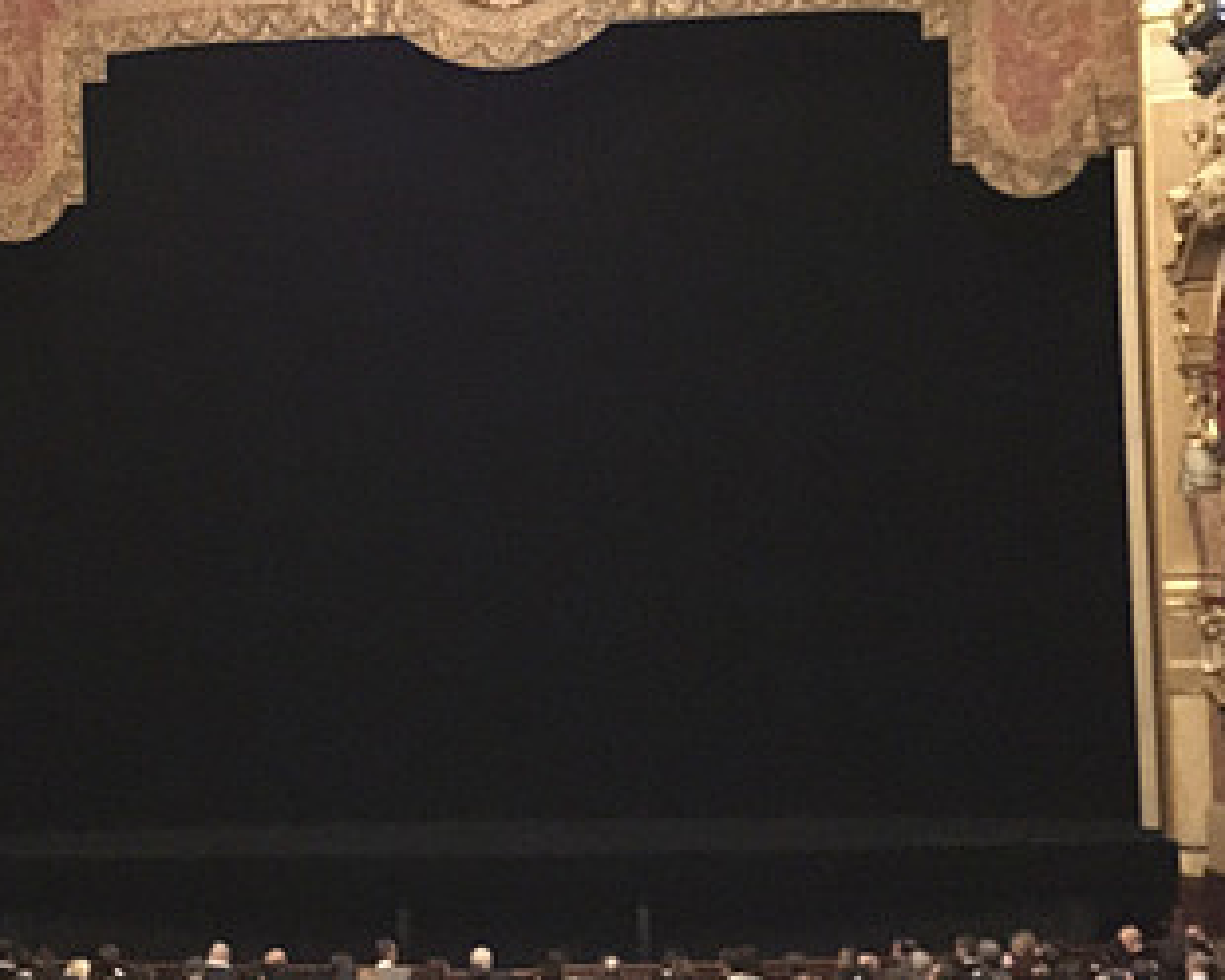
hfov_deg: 35.2
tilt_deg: +2.0
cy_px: 508
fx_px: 1922
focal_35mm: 53
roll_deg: +1.4
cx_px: 466
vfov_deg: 28.6
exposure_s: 1/15
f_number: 2.2
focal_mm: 4.15
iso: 2000
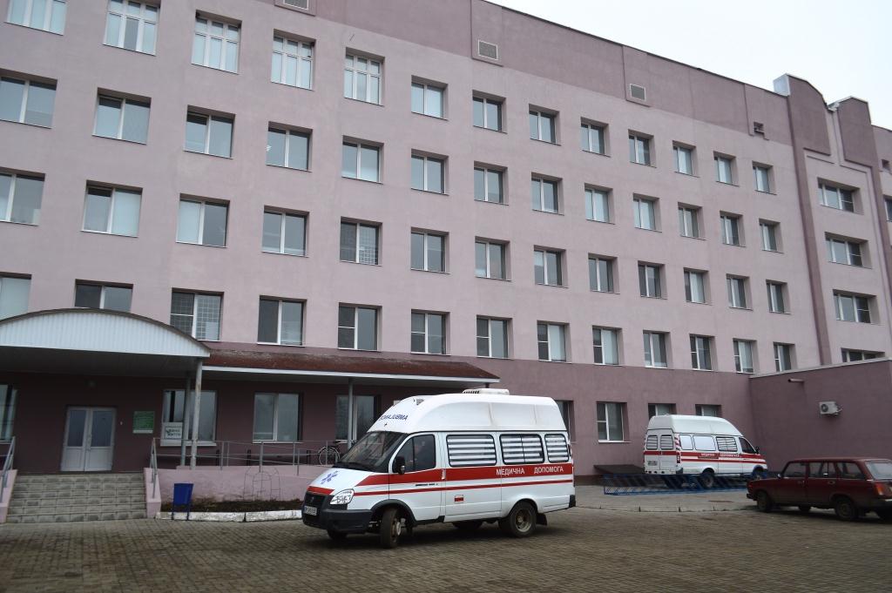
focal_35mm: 27
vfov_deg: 47.9
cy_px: 296
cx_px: 446
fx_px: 668
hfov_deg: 67.4
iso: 200
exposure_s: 1/250
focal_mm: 18
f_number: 5.6
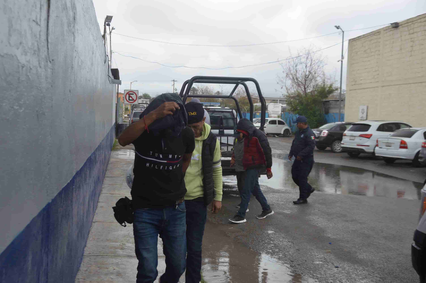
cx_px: 213
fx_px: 461
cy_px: 142
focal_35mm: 39
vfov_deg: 34.1
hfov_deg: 49.6
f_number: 6.3
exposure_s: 1/160
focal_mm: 26
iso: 100
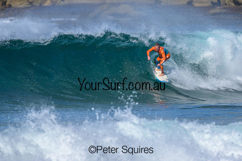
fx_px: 7396
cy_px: 66
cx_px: 142
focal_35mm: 1100
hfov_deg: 1.9
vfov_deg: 1.3
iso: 220
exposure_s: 1/2000
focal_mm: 800
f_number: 6.3
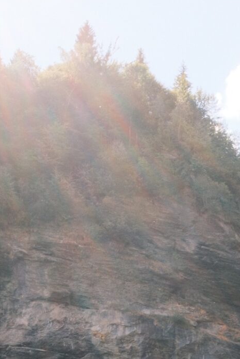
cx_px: 311
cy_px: 445
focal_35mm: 91
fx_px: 909
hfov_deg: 14.4
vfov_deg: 20.7
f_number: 8
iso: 500
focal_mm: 23
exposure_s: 1/240
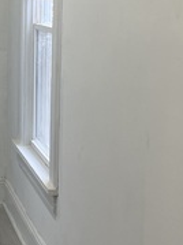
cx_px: -76
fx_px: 685
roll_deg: +0.3
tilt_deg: -3.6
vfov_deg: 19.9
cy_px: 31
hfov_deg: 14.4
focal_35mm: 97
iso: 50
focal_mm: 5.1
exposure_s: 1/120
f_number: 1.6
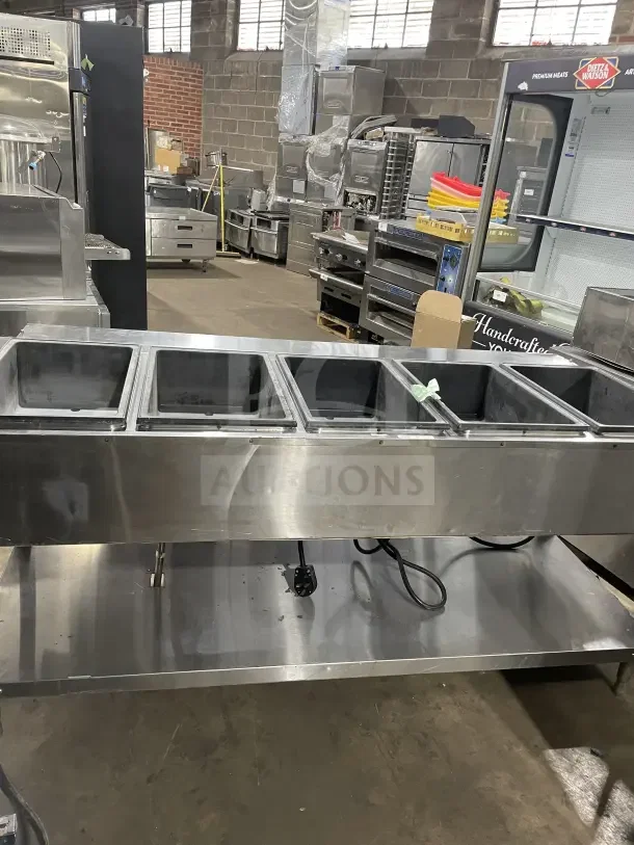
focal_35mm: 26
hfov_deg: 53.1
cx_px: 317
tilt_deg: -20.4
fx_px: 635
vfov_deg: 67.3
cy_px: 422
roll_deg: -4.5
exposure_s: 1/60
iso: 320
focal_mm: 4.2
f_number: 1.6
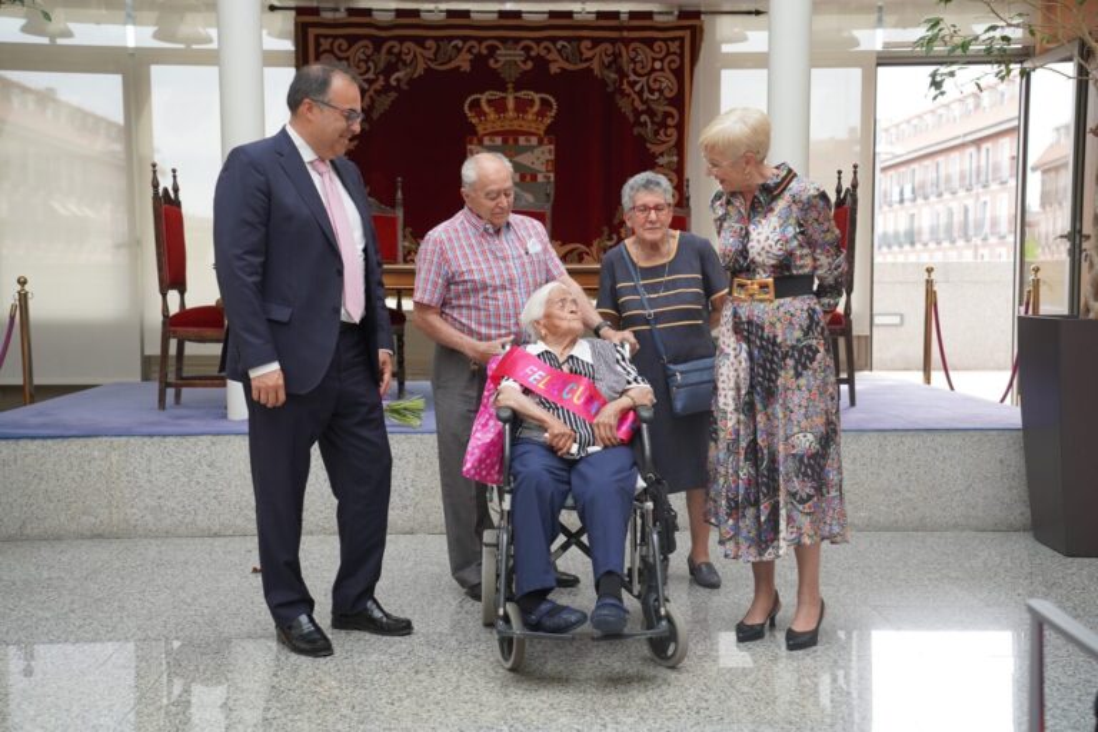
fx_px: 1342
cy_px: 366
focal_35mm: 44
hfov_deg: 44.5
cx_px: 549
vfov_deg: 30.5
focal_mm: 44
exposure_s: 1/160
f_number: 4
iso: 250
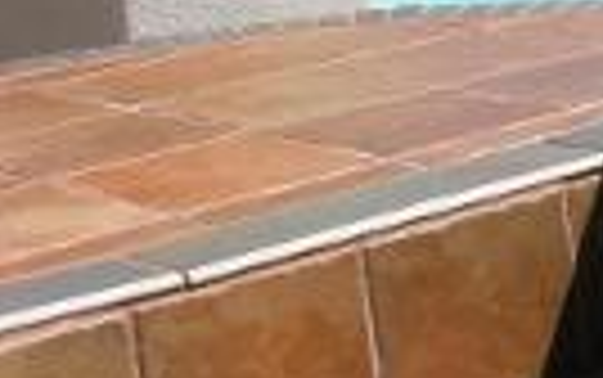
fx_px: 2911
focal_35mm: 177
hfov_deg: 10.3
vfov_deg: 7.4
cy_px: 189
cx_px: 1436
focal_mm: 8.9
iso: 50
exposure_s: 1/206
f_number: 6.3
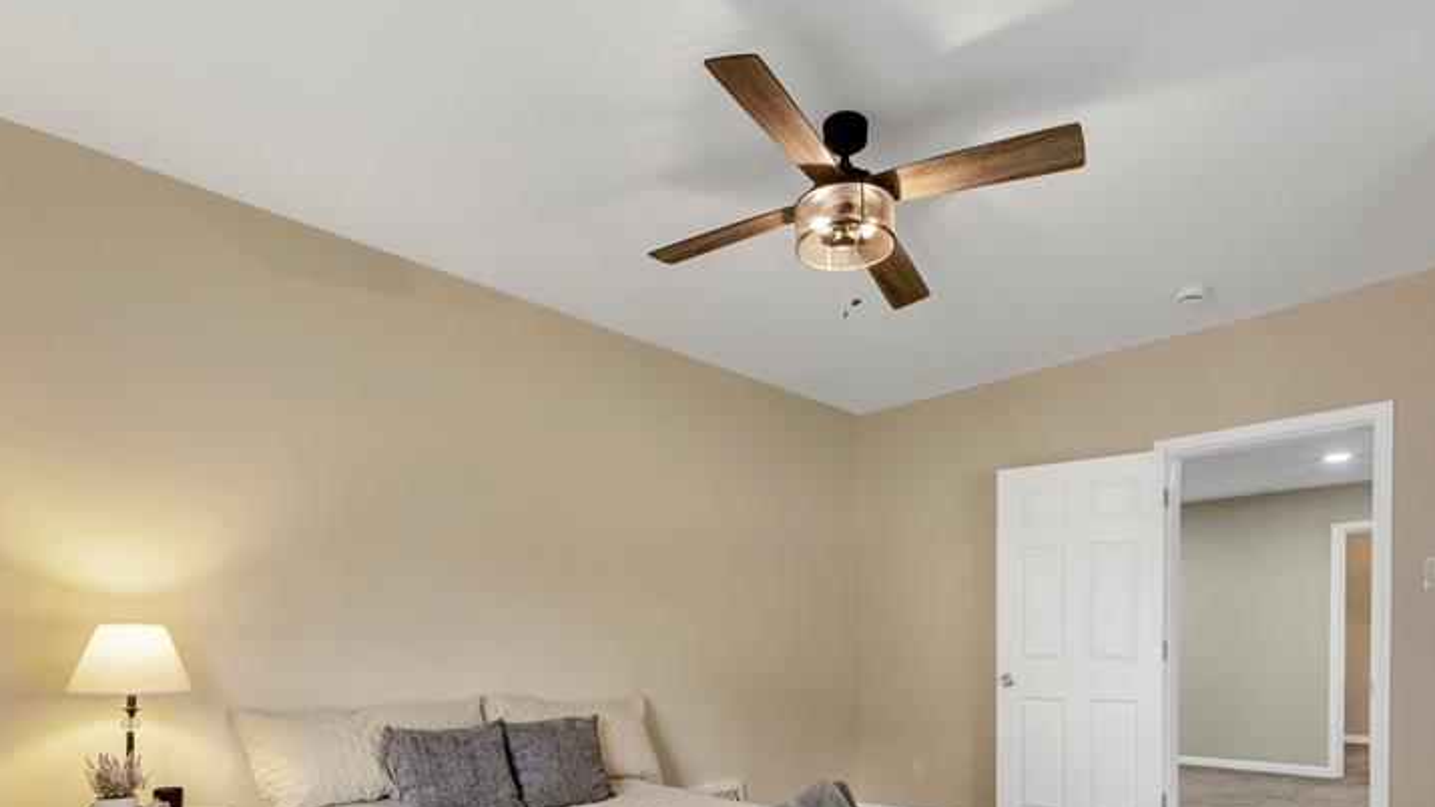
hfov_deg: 83.6
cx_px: 785
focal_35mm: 21
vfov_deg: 49.8
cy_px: 665
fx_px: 799
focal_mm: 14
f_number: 9
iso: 800
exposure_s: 1/25
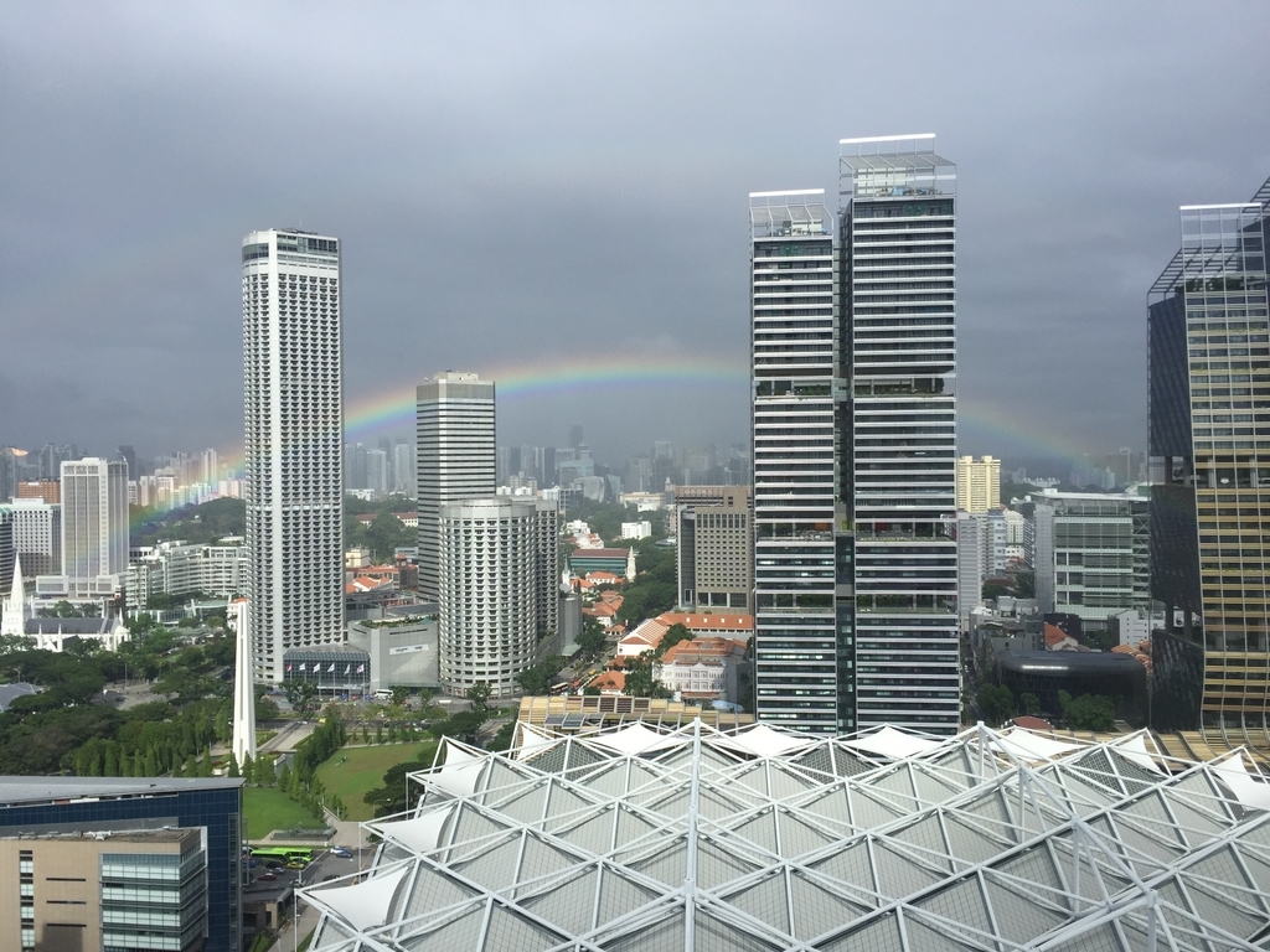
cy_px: 476
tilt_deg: -1.0
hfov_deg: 61.7
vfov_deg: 48.2
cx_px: 635
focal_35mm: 29
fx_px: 1064
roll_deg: -0.2
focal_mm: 4.15
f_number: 2.2
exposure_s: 1/1464
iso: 32
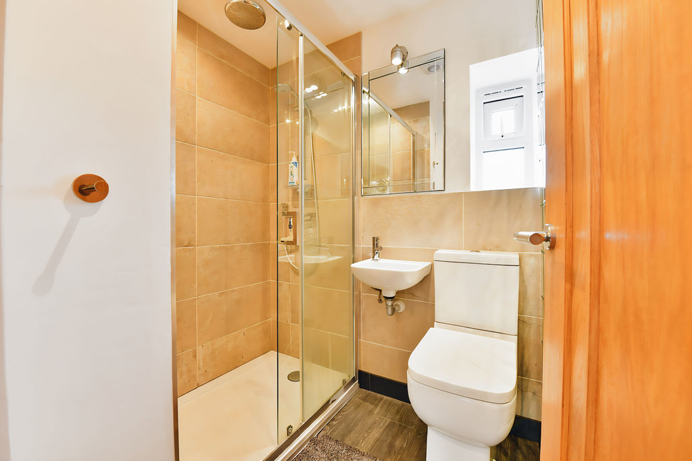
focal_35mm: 14
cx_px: 346
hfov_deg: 104.2
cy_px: 230
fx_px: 269
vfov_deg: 81.2
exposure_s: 1/15
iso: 250
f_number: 6.3
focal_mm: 14
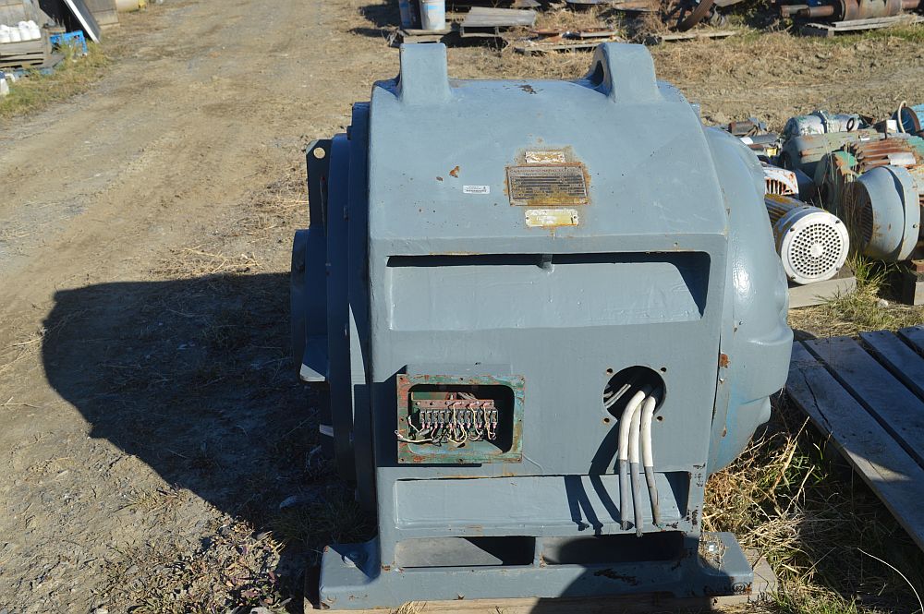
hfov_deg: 49.6
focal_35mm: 39
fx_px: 1000
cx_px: 462
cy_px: 307
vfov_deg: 34.2
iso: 100
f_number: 8
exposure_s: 1/250
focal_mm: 26
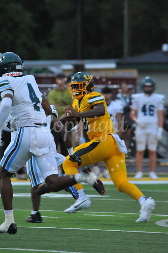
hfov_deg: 2.3
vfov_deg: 3.4
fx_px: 4205
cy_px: 126
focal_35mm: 600
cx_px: 84
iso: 6400
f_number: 11
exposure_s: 1/200
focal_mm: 600
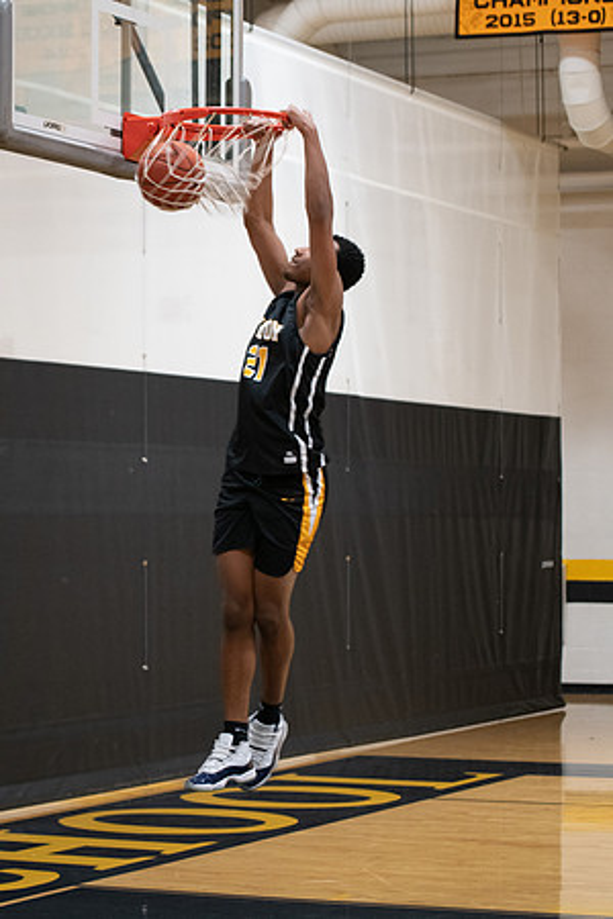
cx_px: 306
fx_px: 2682
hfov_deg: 13.0
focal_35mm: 105
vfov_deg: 19.5
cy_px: 460
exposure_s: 1/200
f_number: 2.8
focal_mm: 70
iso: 2000
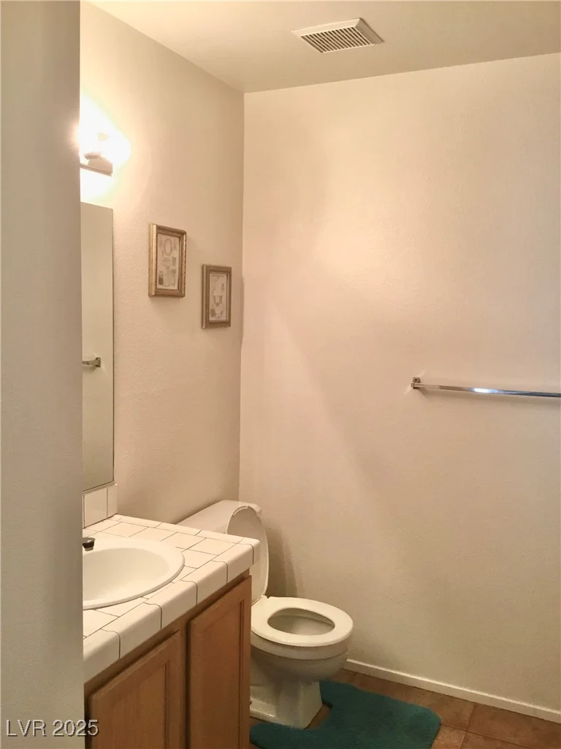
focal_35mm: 31
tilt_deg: -5.9
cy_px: 374
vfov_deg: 58.4
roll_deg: -0.8
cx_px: 280
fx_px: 670
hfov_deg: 45.4
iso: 100
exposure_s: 1/30
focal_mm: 3.3
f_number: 2.4
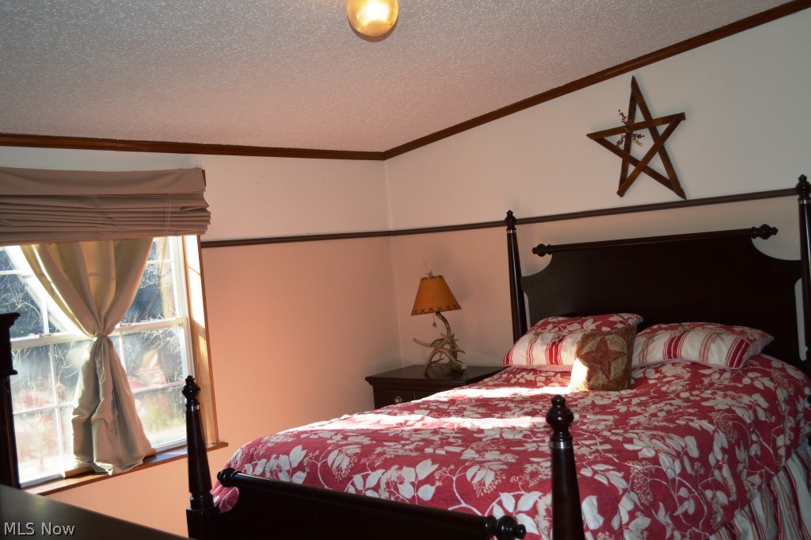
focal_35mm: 36
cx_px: 406
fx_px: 810
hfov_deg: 53.2
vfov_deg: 36.8
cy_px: 270
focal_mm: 24
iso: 180
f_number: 4
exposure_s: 1/125
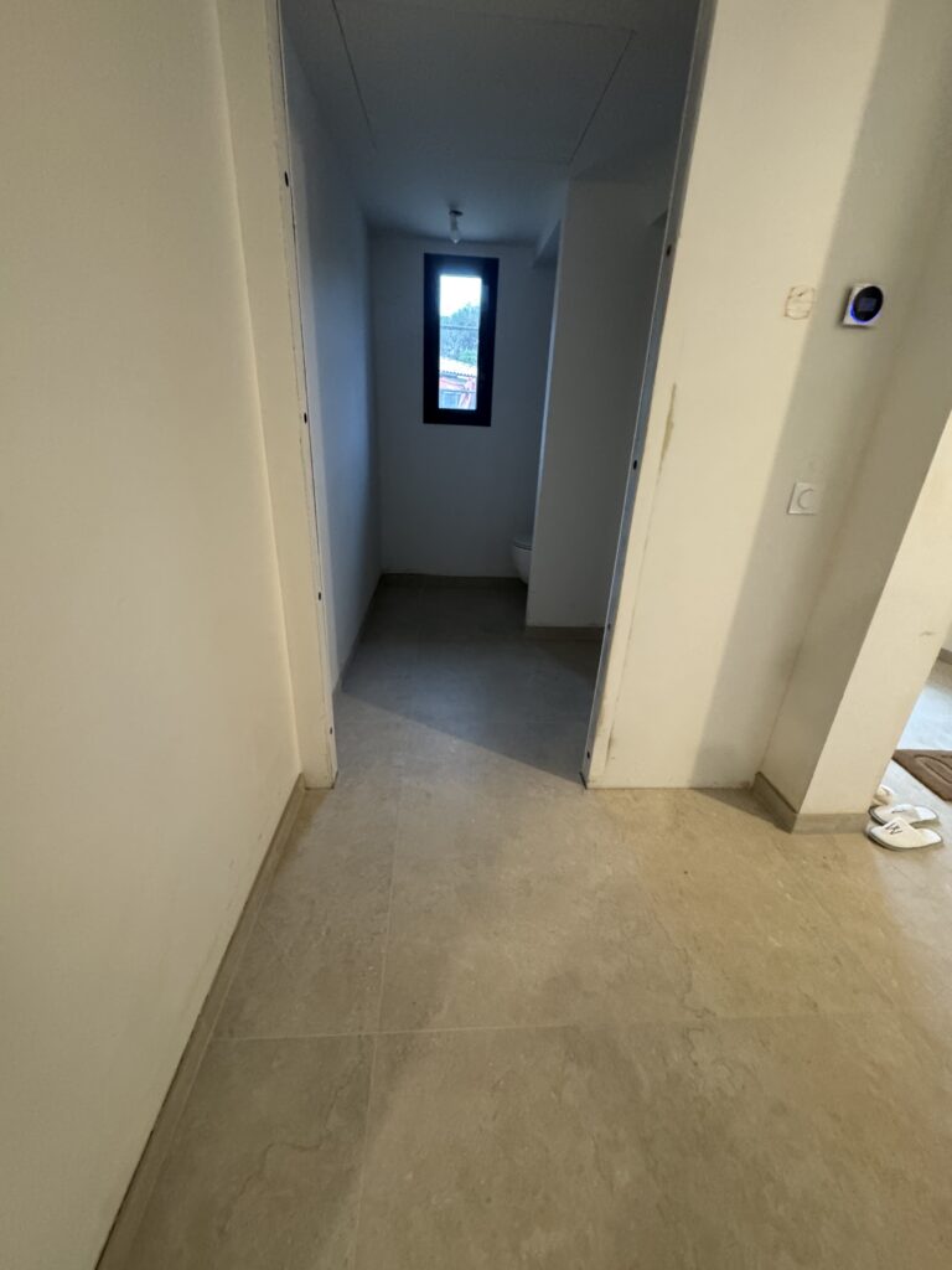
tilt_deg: -25.3
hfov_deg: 85.7
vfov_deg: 102.1
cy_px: 635
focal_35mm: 14
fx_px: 513
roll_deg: -5.6
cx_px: 476
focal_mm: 2.22
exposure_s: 1/50
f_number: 2.2
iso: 500
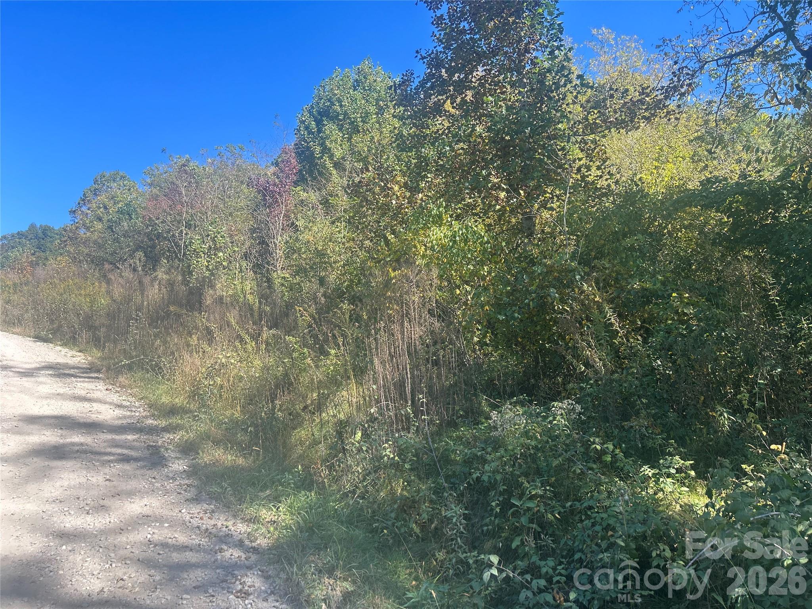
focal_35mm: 26
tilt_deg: +8.4
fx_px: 610
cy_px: 304
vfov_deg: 53.1
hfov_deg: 67.3
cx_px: 406
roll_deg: +0.8
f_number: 1.5
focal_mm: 5.7
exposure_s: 1/902
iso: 50
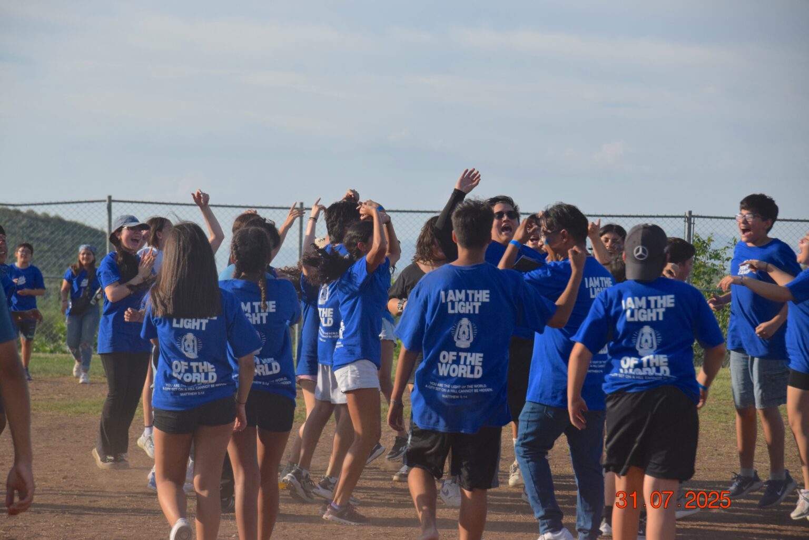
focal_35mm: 150
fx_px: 3372
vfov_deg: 9.2
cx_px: 404
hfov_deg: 13.7
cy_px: 270
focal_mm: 100
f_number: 5.6
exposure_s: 1/4000
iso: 800
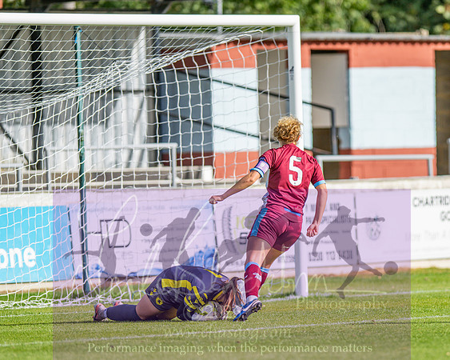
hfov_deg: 4.6
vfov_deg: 3.7
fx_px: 5552
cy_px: 206
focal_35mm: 417
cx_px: 268
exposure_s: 1/3200
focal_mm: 300
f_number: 2.8
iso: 200
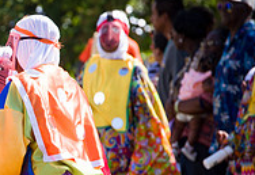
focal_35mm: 646
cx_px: -173
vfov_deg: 2.2
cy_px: 193
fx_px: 4617
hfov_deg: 3.2
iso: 100
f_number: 6.3
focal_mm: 180
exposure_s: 1/250
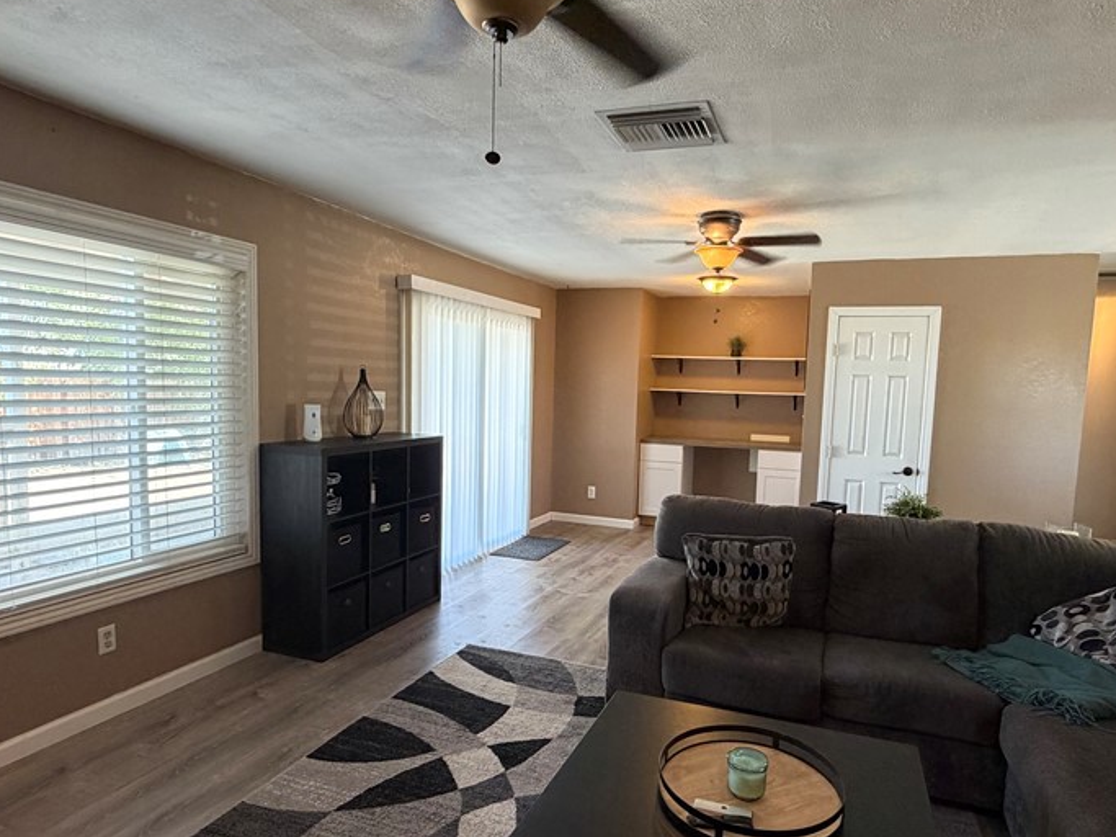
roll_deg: -1.6
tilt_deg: -5.6
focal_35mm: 21
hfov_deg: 78.8
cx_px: 608
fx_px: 677
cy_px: 446
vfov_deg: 63.4
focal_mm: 2.22
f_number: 2.2
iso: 320
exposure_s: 1/60
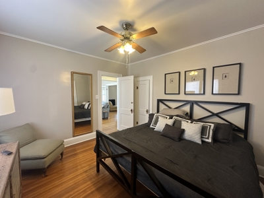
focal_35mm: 14
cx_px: 132
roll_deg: -0.3
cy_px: 99
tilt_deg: -2.1
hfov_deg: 102.1
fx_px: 107
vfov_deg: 85.7
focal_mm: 2.22
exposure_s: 1/60
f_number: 2.2
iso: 200
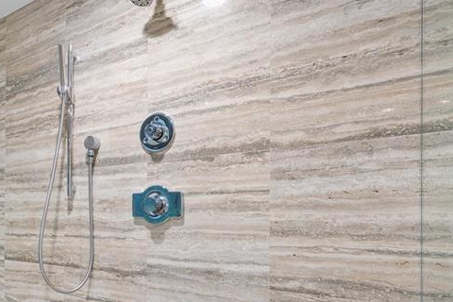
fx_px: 377
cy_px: 219
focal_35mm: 30
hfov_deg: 57.0
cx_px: 86
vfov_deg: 42.5
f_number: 8
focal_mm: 18
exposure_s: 1/4
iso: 250
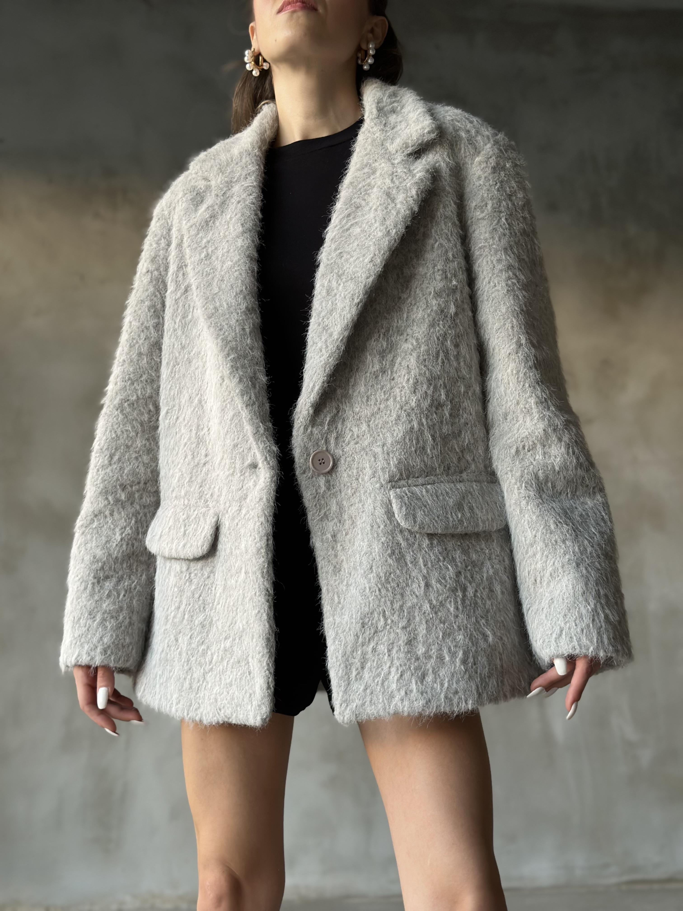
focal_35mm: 48
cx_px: 342
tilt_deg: +6.8
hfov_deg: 30.3
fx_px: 1263
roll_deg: -0.4
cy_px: 456
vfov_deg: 39.7
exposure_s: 1/60
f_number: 1.78
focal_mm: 6.86
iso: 160
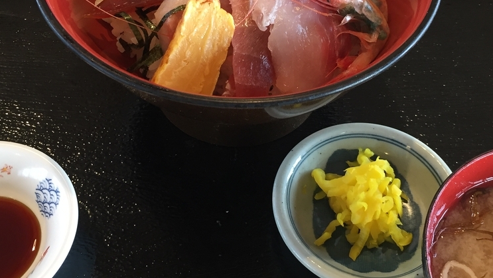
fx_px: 667
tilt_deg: -50.0
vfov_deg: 23.4
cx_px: 273
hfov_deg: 40.5
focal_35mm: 51
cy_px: 88
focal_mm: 4.15
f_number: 2.2
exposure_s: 1/30
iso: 32
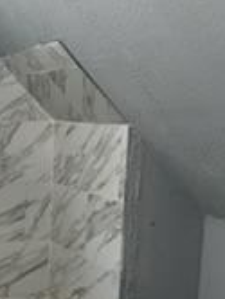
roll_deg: -0.7
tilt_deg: -14.8
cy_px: 286
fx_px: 648
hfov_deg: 19.0
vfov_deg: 24.9
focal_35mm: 75
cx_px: -11
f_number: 1.5
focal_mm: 5.7
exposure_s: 1/25
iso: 64
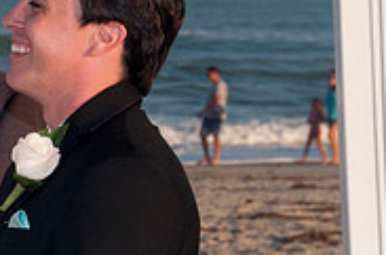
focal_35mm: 357
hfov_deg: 5.7
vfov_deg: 3.8
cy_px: 184
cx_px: -167
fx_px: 3818
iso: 100
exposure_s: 1/250
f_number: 10
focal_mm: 75
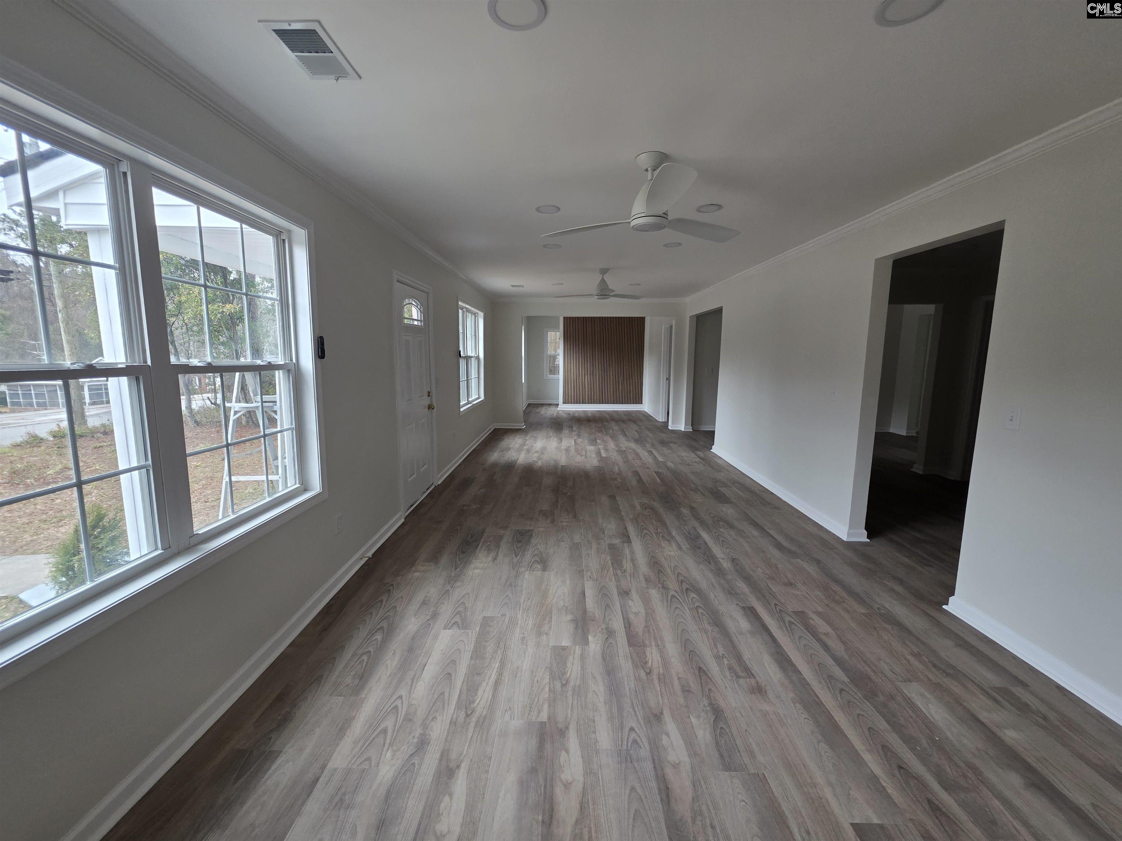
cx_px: 561
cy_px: 420
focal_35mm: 13
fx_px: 421
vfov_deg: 89.9
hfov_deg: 106.2
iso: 160
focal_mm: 2.2
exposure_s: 1/120
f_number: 1.9
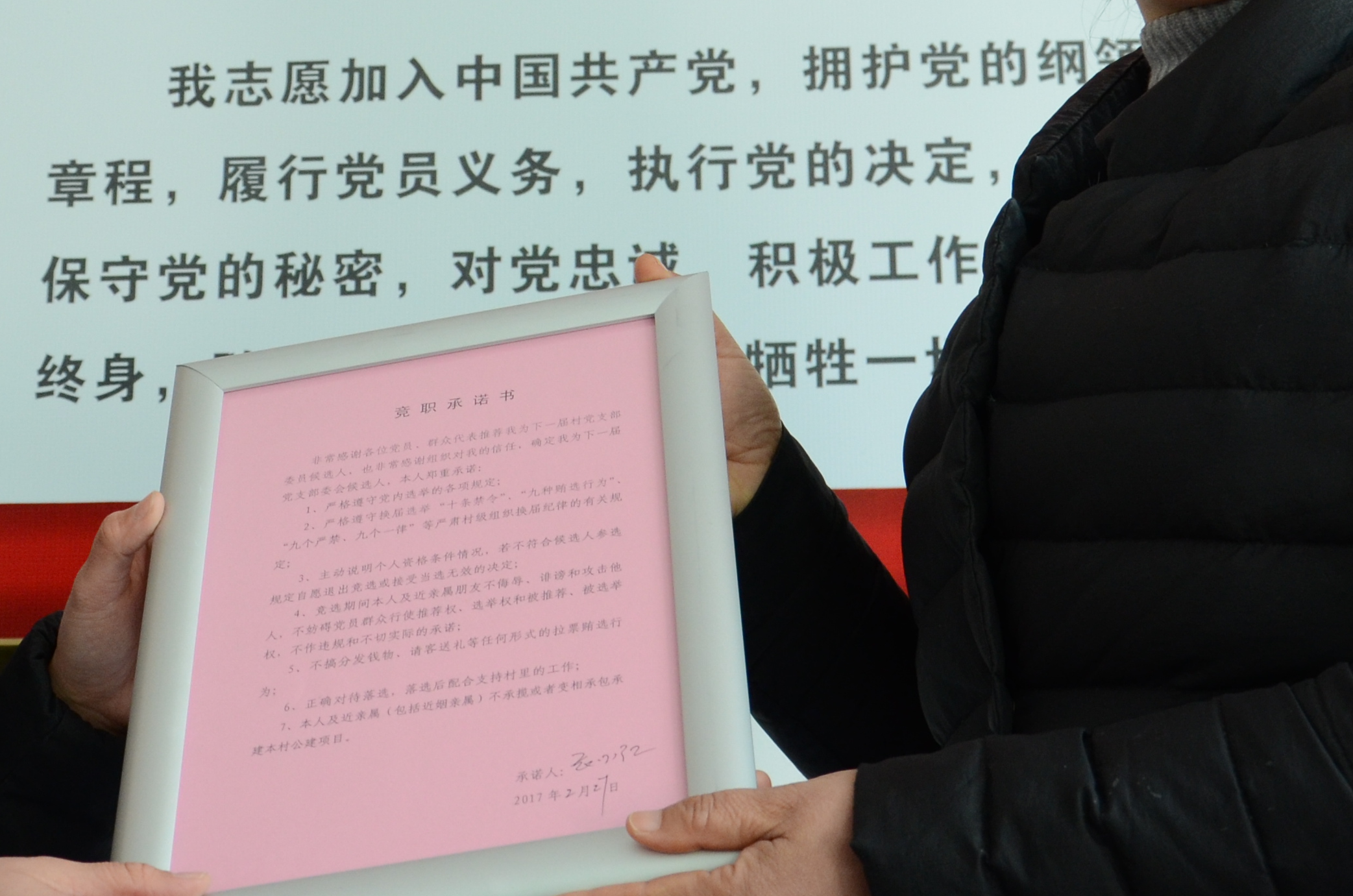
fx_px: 2925
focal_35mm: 78
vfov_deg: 17.2
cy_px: 110
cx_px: 605
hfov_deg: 26.0
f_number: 4
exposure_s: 1/80
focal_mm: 22
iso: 640
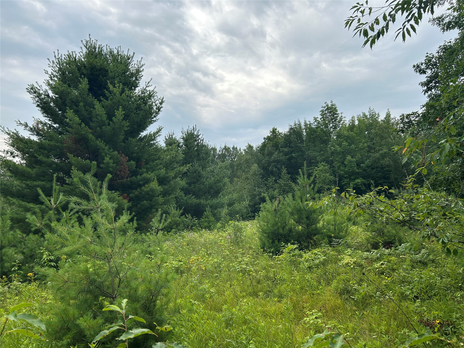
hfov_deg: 67.3
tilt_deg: +6.1
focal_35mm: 26
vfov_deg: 53.1
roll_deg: +0.1
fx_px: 349
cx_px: 232
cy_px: 174
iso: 50
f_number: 1.5
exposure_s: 1/3460
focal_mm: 5.7
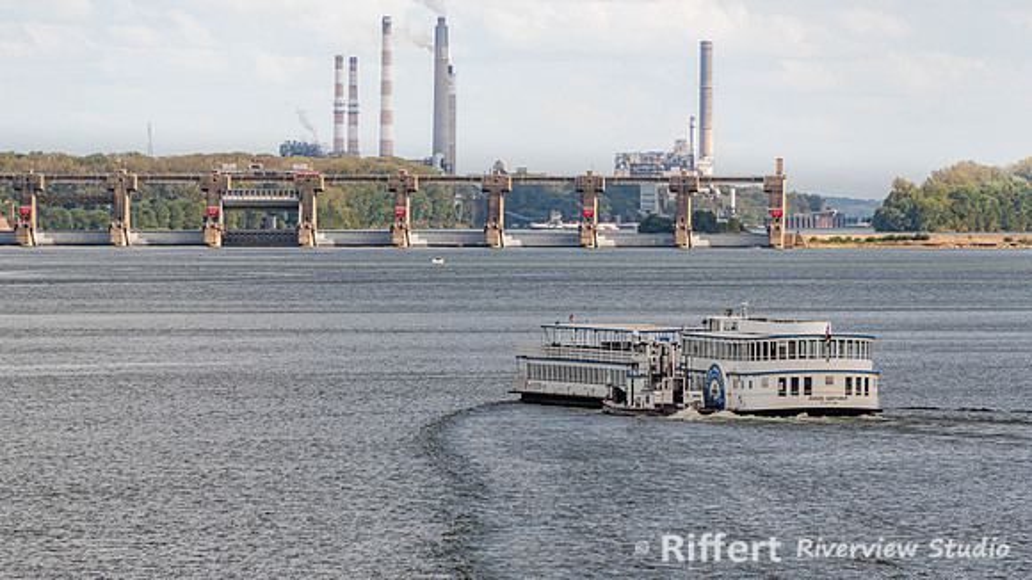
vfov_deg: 3.2
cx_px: 459
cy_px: 300
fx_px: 10352
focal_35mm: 378
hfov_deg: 5.7
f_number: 8
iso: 64
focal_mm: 300
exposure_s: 1/250
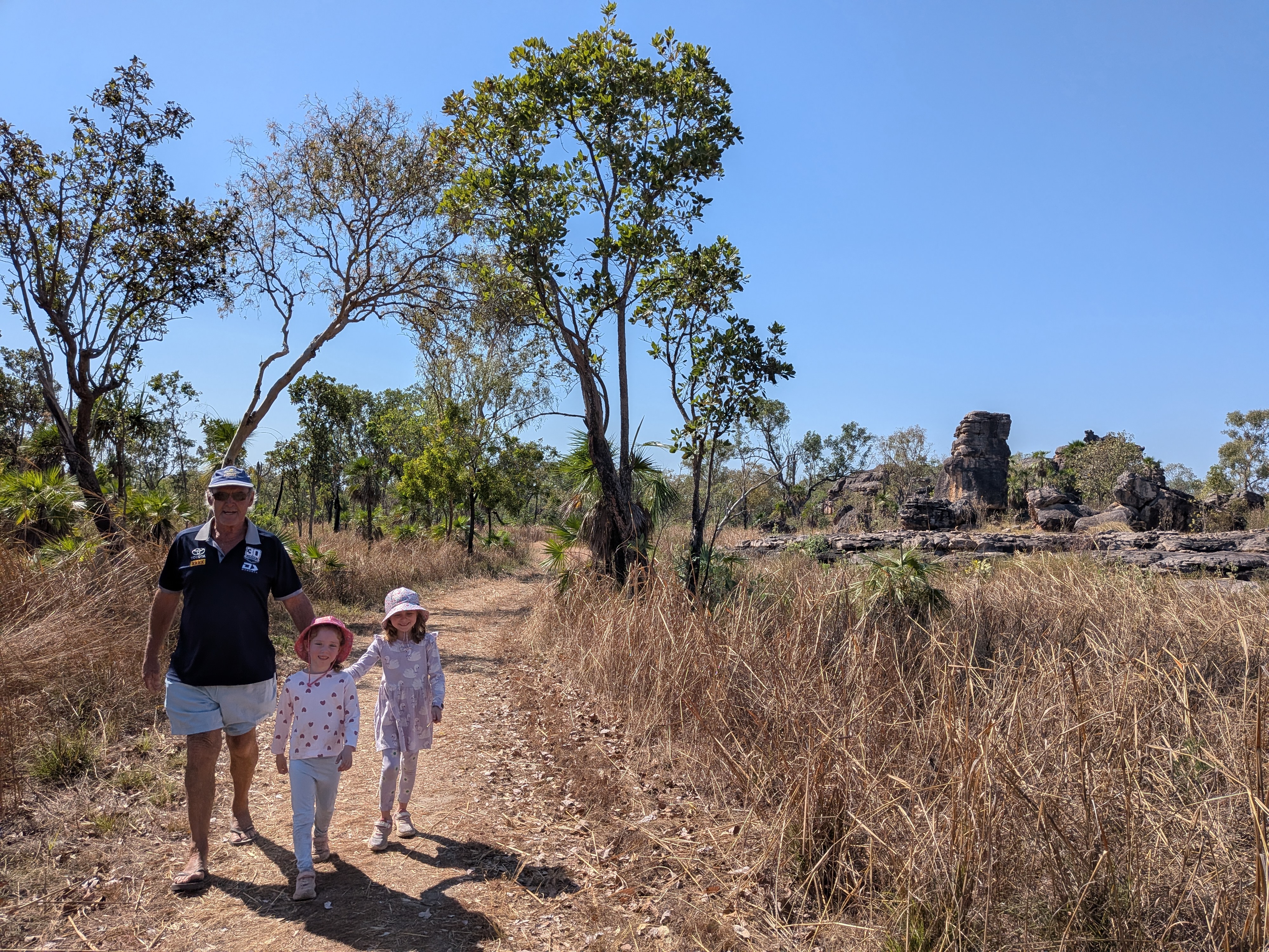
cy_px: 476
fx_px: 880
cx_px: 634
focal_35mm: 24
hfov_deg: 71.6
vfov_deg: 56.8
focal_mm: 4.53
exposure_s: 1/2193
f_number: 1.7
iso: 31
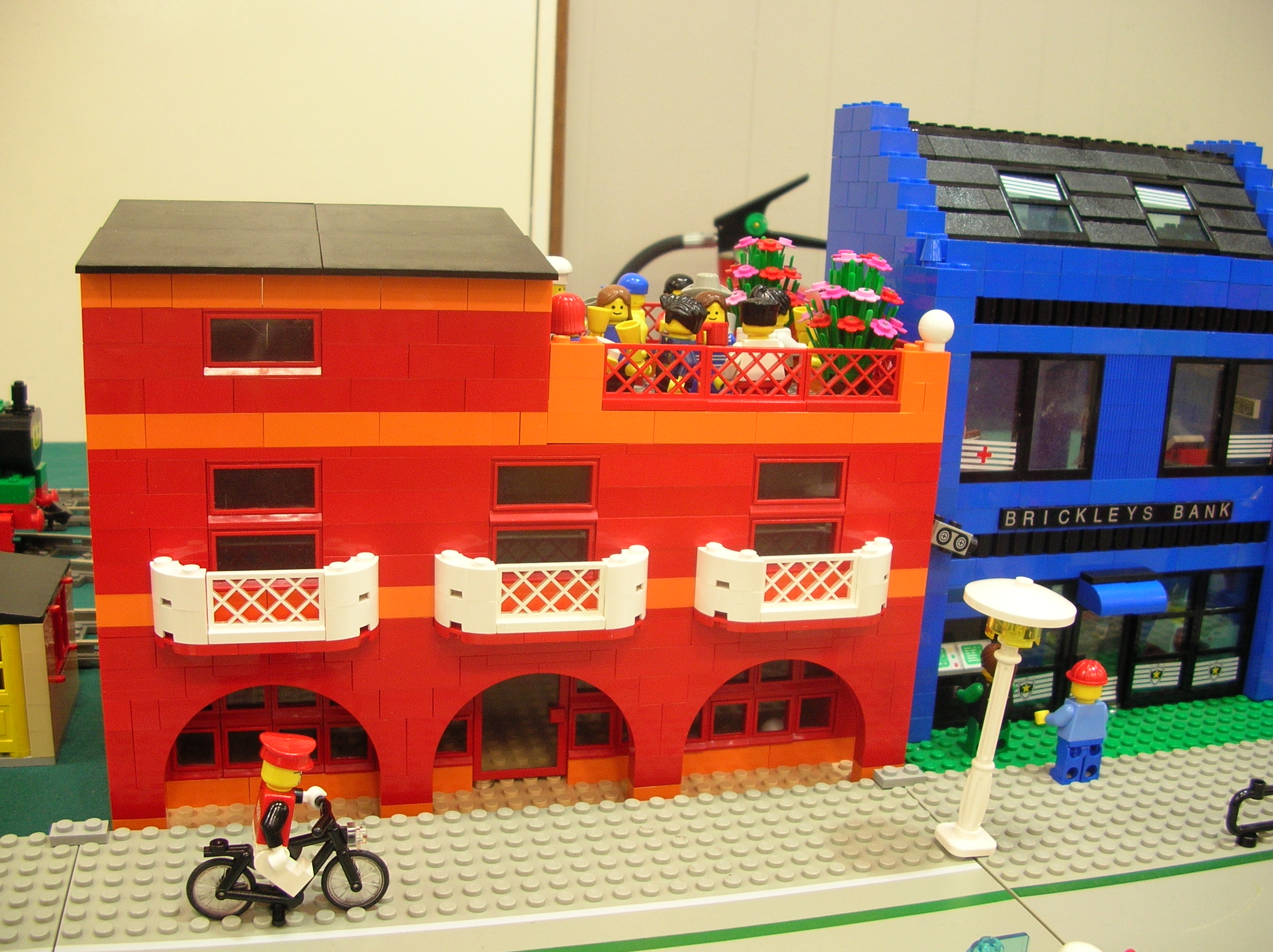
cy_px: 476
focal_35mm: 35
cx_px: 636
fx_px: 1286
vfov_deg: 40.6
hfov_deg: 52.7
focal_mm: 5.8
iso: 67
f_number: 2.8
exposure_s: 1/5.6
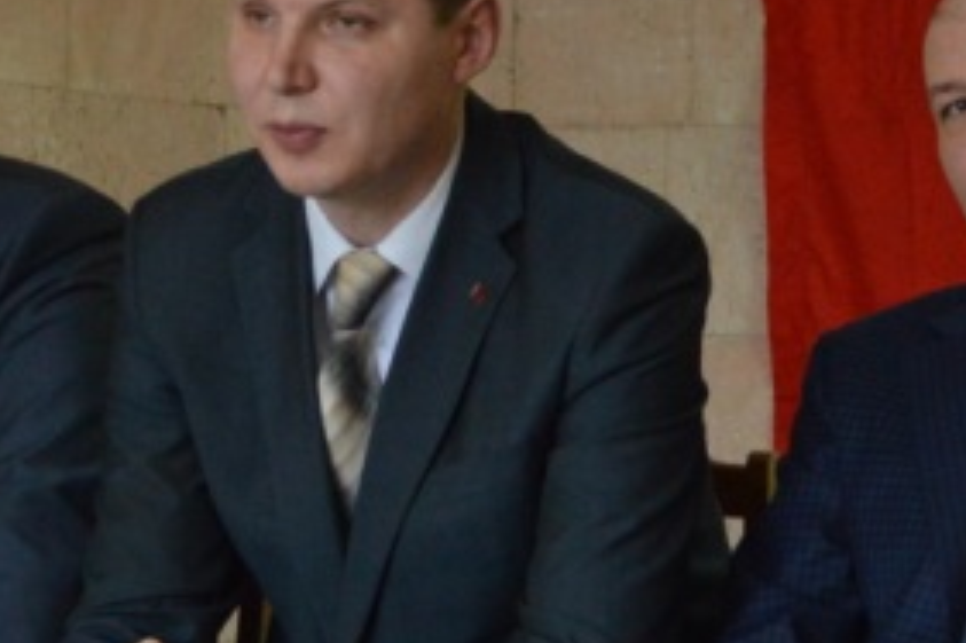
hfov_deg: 11.8
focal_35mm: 175
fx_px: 4693
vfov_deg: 7.8
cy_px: 70
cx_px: 547
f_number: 4.8
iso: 1800
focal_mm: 32
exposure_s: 1/15
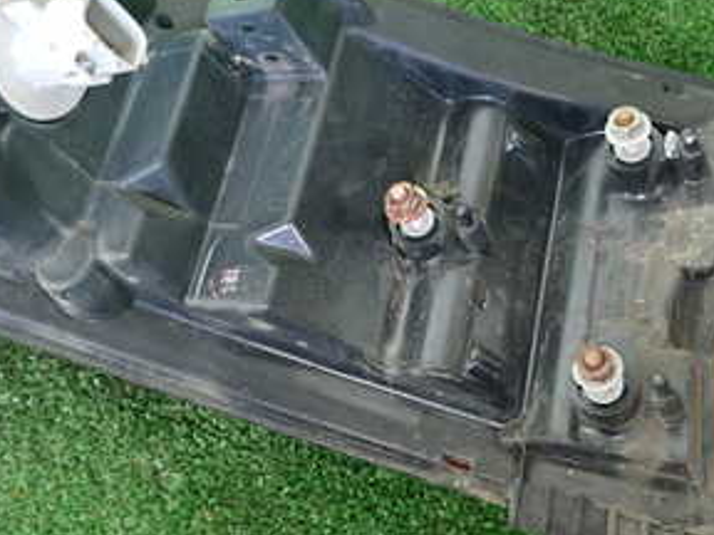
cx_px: 238
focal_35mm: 52
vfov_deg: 27.8
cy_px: 163
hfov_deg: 36.4
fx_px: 1073
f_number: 2
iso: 320
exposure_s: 1/60
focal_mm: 4.5
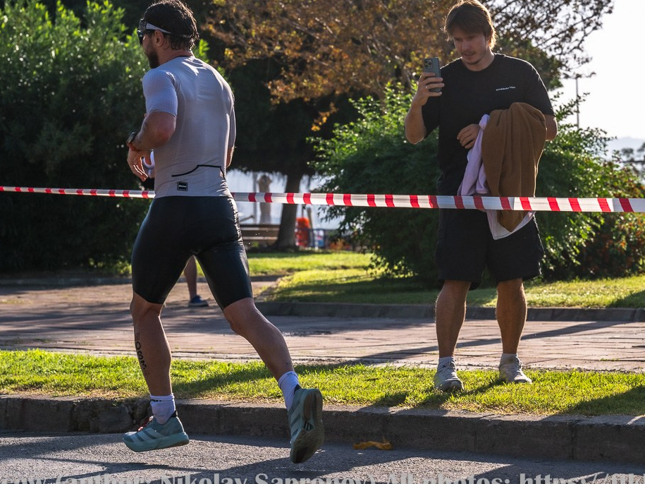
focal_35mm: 148
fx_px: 2757
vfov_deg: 10.0
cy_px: 203
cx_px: 318
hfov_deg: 13.3
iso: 320
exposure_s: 1/1250
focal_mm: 110
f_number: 8
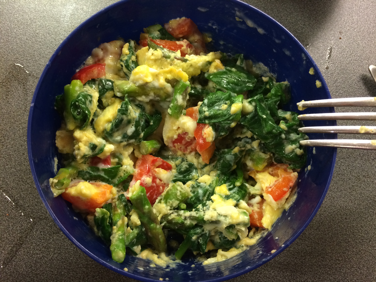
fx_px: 315
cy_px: 141
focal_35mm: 29
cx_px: 188
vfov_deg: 48.2
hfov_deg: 61.7
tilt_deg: -74.1
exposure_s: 1/33
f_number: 2.2
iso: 200
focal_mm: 4.15
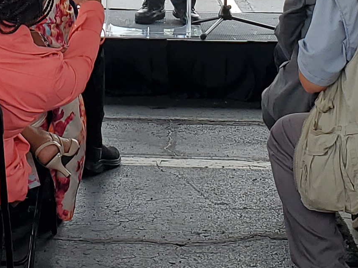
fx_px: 1272
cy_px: -180
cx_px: 200
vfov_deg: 11.4
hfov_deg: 16.0
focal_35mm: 123
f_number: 2.4
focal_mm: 4.3
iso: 50
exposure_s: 1/274
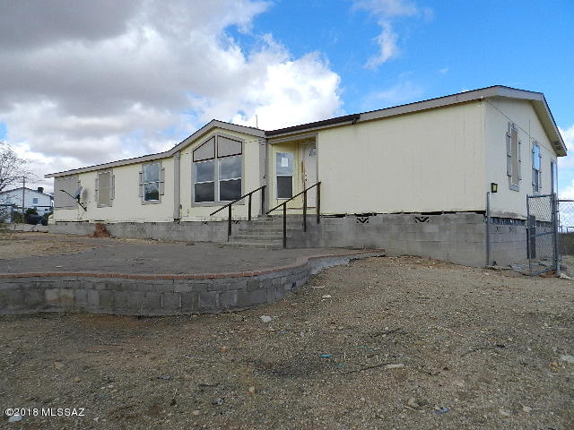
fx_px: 415
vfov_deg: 54.9
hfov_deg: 69.4
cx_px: 287
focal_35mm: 25
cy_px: 215
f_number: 4.5
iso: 160
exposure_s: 1/800
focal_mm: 4.5
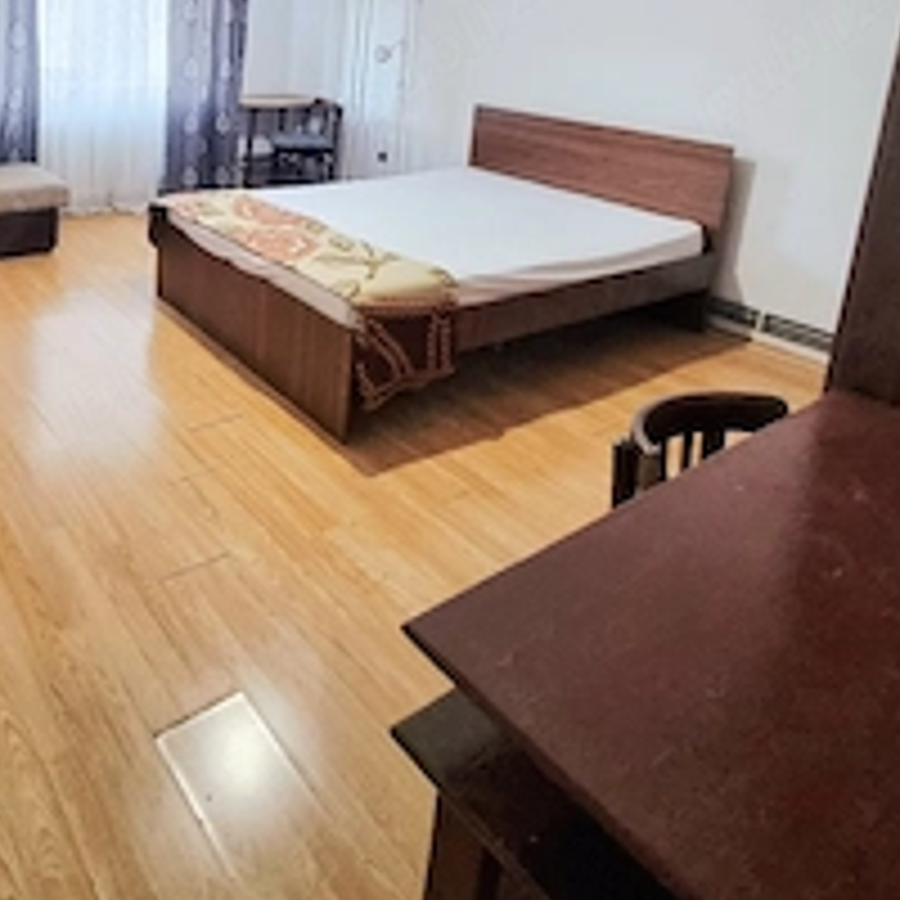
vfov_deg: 56.8
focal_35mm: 23
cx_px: 234
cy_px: 72
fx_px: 677
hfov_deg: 63.6
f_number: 2.2
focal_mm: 2.2
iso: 500
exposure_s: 1/33
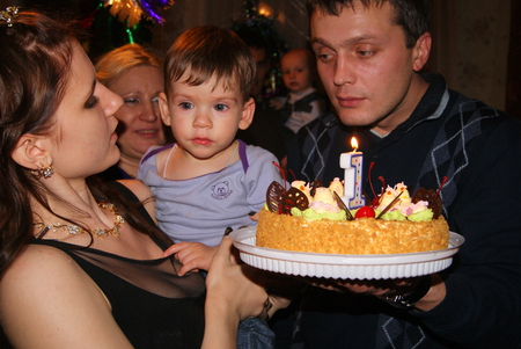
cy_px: 174
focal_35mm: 39
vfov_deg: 34.3
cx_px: 260
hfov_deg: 49.5
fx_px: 565
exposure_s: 1/60
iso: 400
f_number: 5.6
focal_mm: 26
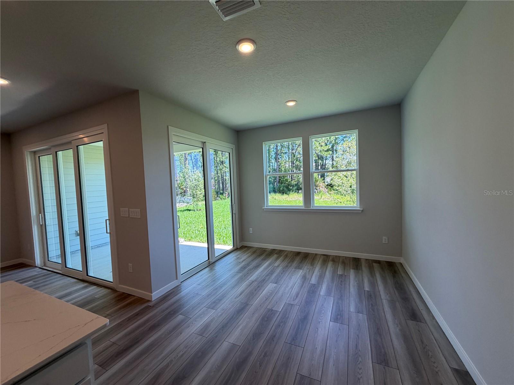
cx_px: 257
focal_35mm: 14
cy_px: 192
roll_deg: +2.1
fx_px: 208
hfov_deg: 102.1
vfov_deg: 85.7
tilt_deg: -2.8
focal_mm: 2.22
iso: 64
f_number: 2.2
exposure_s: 1/120
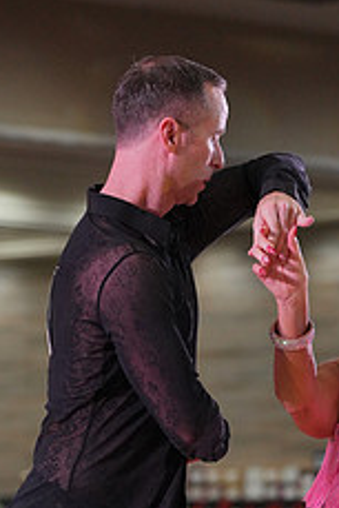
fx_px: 4428
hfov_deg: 4.4
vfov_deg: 6.5
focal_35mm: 314
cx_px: 287
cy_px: 599
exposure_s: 1/500
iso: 1600
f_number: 4
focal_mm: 124
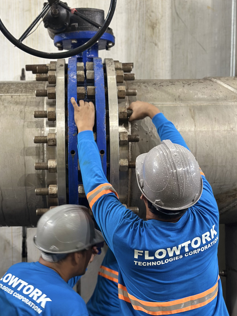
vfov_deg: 33.7
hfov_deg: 25.6
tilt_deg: -0.5
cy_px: 177
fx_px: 520
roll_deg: -0.2
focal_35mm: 57
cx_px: 99
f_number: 1.78
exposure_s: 1/60
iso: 320
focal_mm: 6.86
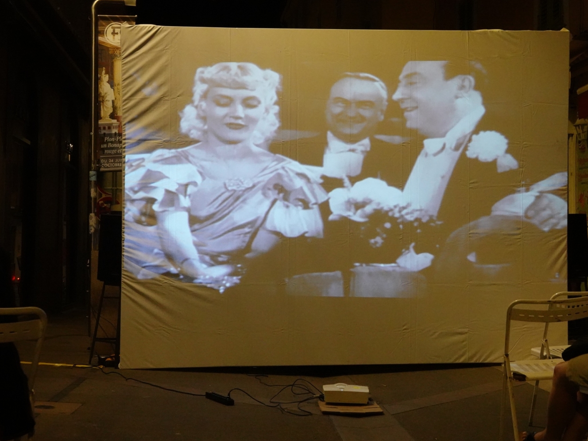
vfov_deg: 23.3
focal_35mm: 63
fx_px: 1070
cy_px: 221
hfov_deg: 30.7
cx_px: 331
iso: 3200
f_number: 4
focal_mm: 21.56
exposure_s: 1/80
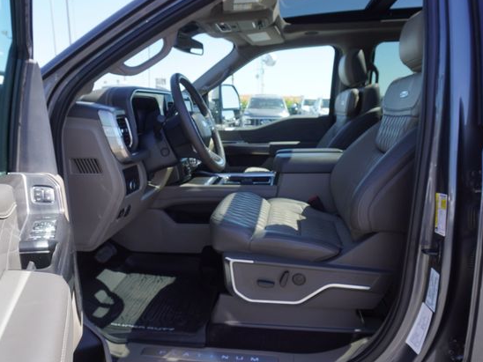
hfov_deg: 65.2
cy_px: 177
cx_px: 224
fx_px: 377
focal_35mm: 27
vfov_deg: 51.4
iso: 100
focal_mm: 16
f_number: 5.6
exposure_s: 1/125
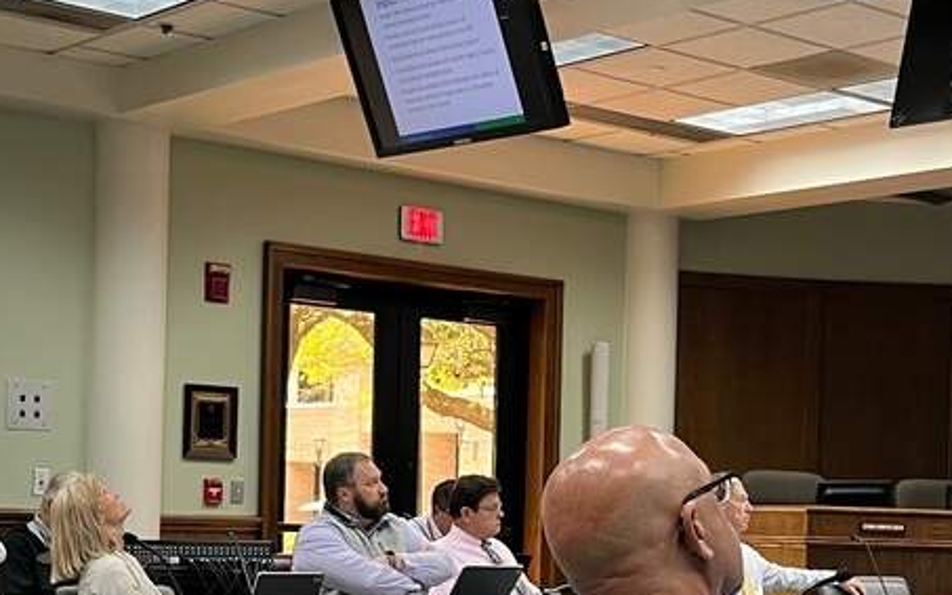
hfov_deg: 28.0
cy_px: 496
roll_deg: -2.1
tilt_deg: +1.5
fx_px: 1894
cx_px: 647
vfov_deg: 17.7
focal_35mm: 73
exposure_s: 1/60
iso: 80
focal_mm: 5.1
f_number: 1.6
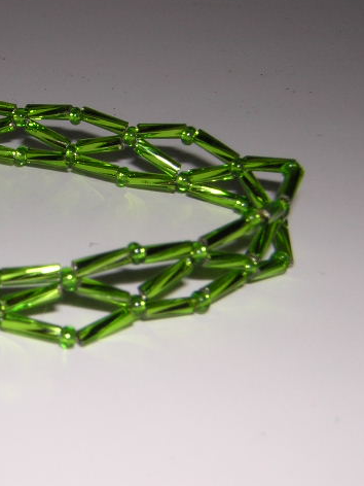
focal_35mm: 84
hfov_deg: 17.3
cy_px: 240
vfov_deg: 23.3
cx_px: 46
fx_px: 1178
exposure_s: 1/60.1
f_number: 6.8
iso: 100
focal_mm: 8.1
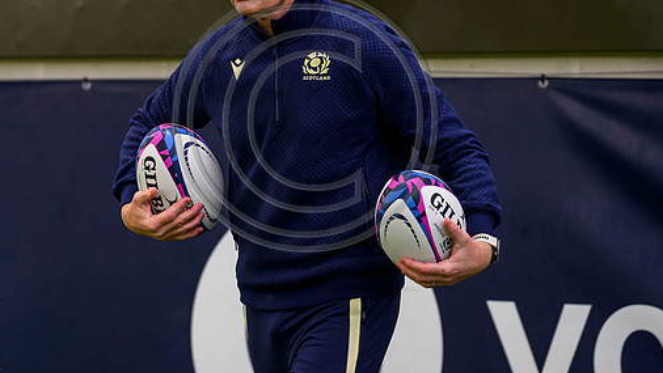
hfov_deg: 11.6
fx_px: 3271
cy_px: 88
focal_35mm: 186
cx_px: 284
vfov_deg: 6.5
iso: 1000
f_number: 3.2
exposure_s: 1/160
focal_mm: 120
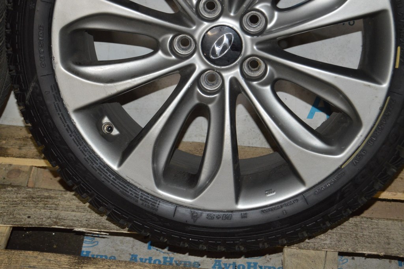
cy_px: 134
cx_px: 202
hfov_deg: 24.6
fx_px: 925
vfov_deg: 16.5
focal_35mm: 82
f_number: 5.6
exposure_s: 1/60
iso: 1800
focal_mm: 55
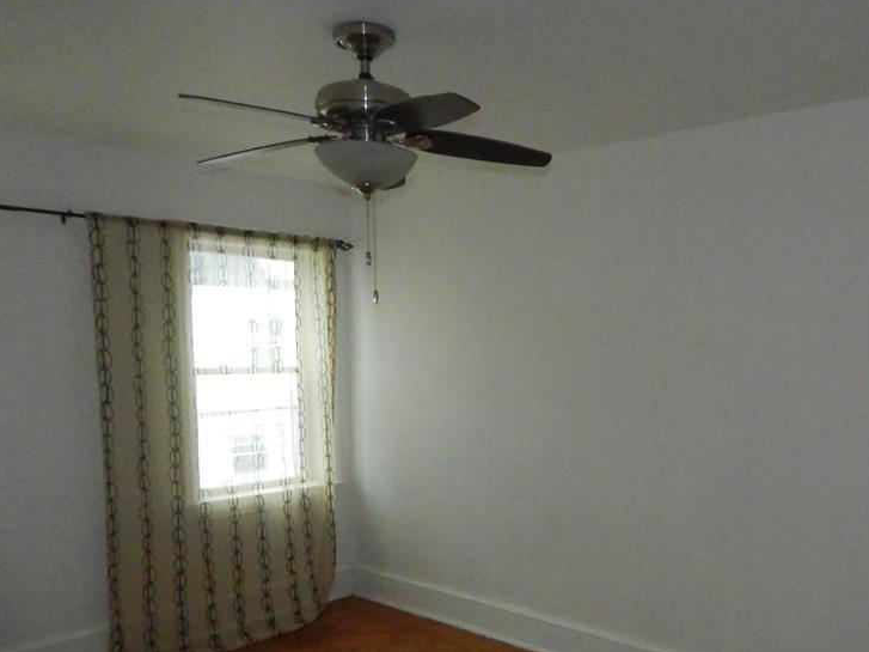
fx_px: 778
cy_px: 447
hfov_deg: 57.5
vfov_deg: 44.6
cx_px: 552
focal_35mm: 31
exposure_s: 1/200
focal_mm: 4
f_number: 3
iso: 1600
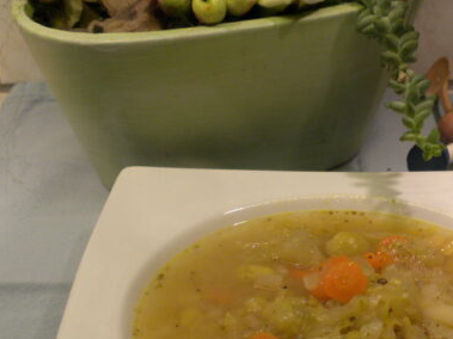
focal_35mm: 75
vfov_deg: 19.5
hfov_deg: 25.8
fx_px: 981
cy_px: 260
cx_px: 319
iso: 127
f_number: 3.5
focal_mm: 6.6
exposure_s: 1/59.8
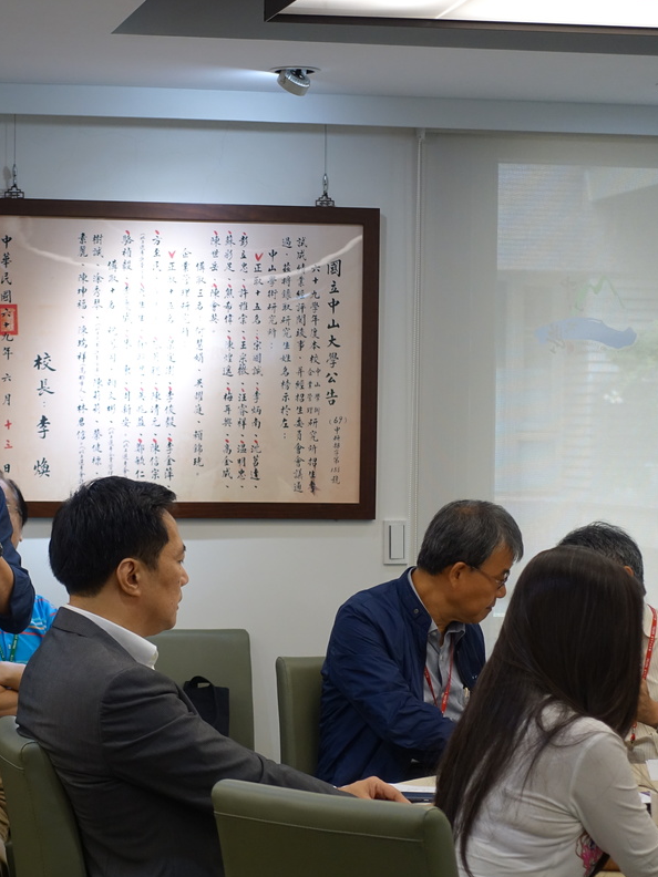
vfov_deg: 19.3
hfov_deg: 14.4
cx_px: 132
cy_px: 440
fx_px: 2585
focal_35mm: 102
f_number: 2.8
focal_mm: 25.7
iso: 400
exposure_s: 1/80
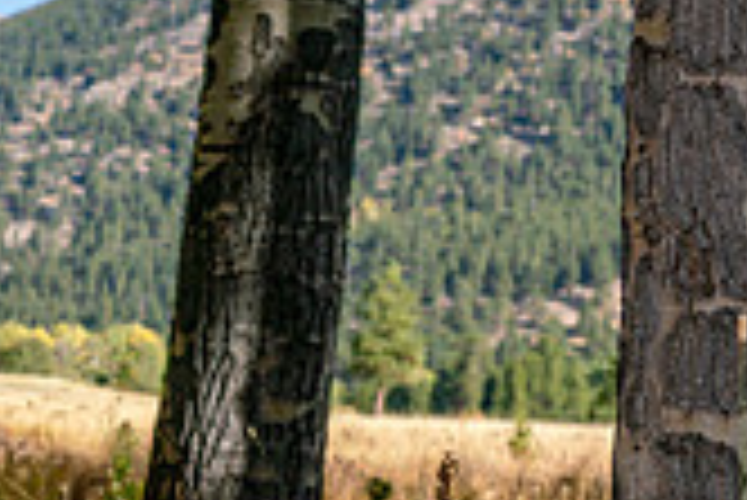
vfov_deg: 12.9
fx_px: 2181
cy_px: 471
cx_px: -468
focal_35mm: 105
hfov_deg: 17.0
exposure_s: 1/1000
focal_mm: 30
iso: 160
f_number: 4.5
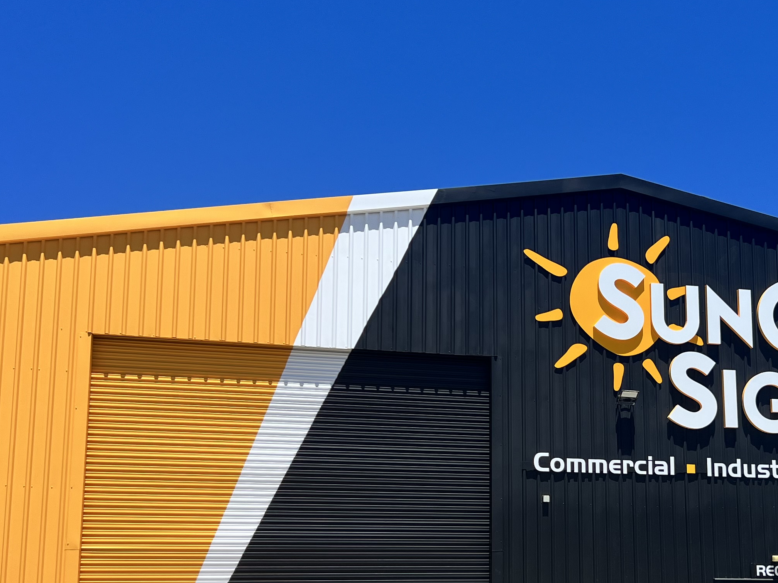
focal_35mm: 52
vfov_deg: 27.6
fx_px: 1169
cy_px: 436
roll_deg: +0.9
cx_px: 563
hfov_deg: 36.1
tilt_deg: +9.7
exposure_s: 1/4630
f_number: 1.5
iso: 50
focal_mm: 5.7
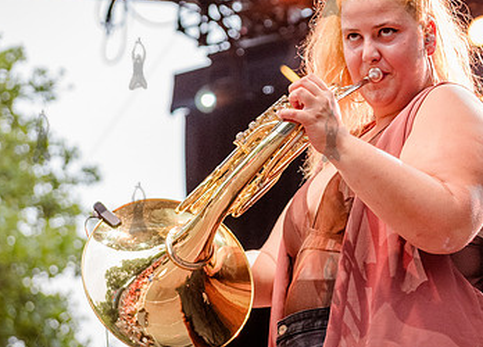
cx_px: 370
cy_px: 99
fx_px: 1897
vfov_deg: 10.4
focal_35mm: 138
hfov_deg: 14.4
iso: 2000
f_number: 4
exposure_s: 1/320
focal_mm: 70
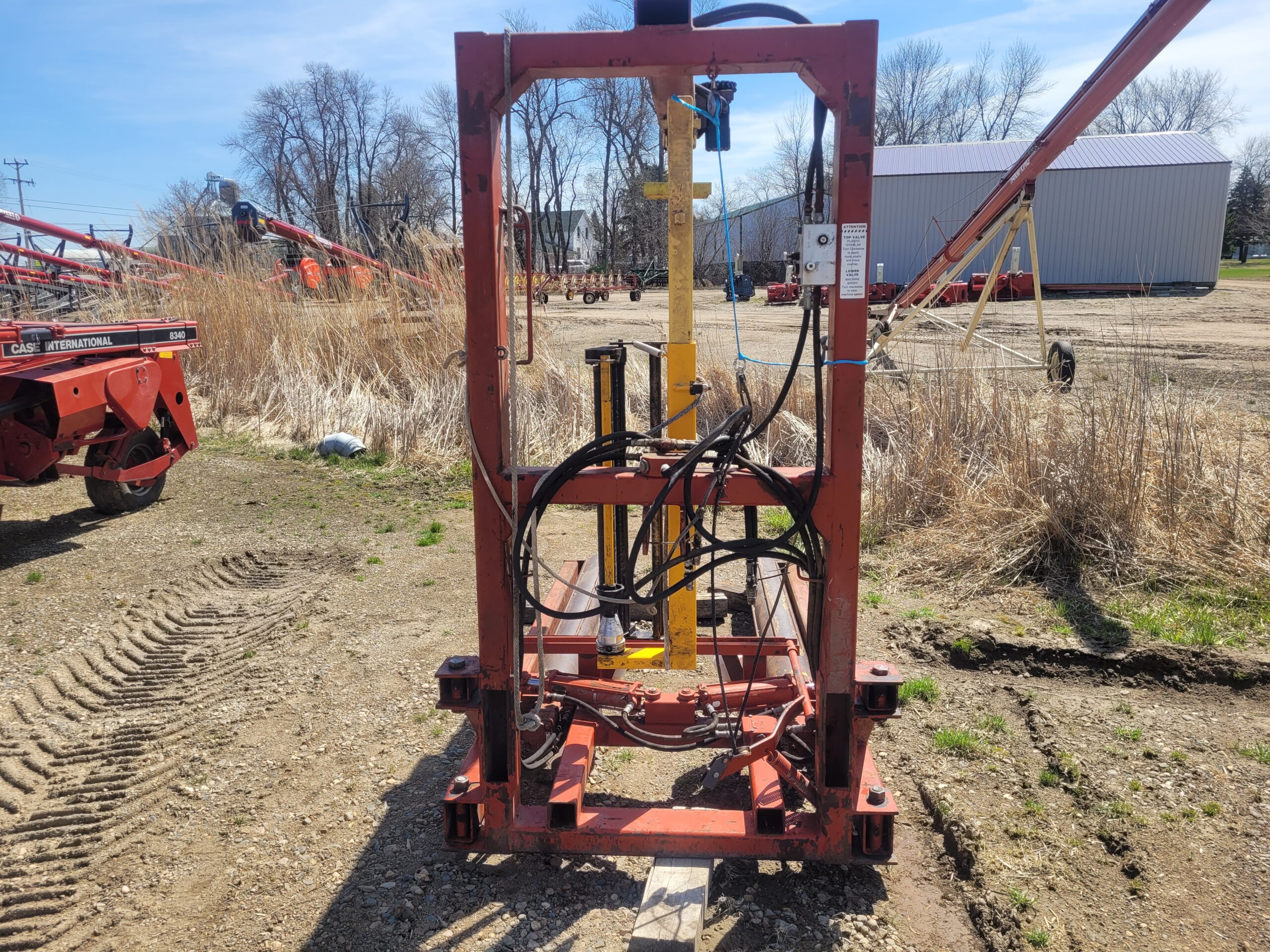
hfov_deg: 67.3
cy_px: 476
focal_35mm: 26
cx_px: 635
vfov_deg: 53.1
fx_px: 954
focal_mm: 5.4
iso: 40
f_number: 1.8
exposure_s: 1/1951
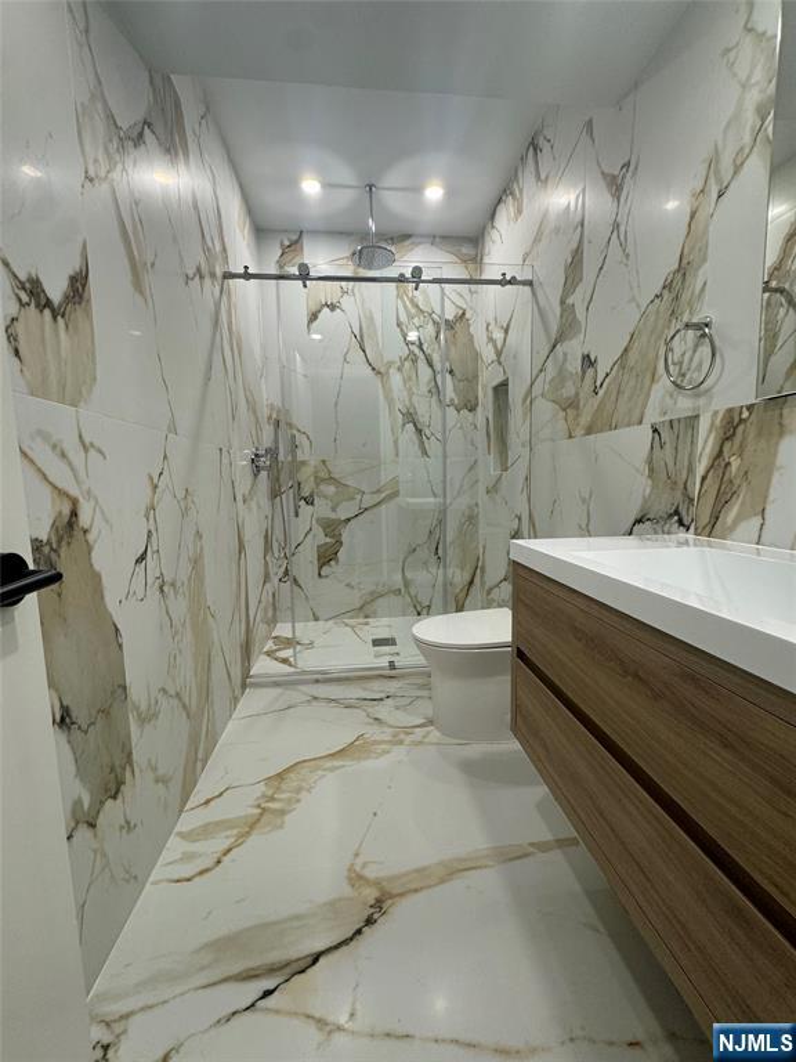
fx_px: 429
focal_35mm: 14
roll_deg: +1.0
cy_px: 531
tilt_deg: -6.1
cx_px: 398
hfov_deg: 85.7
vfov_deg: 102.1
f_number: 2.2
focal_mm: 2.22
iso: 160
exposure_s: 1/120
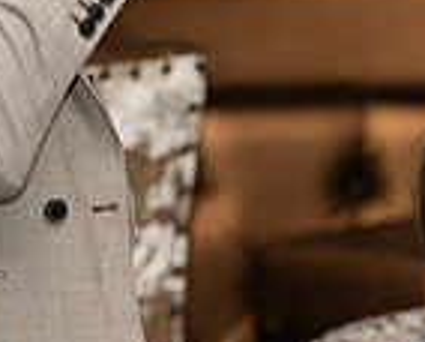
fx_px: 5895
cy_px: 464
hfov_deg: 4.1
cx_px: 751
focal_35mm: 468
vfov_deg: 3.3
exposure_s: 1/160
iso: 200
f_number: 2.8
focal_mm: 122
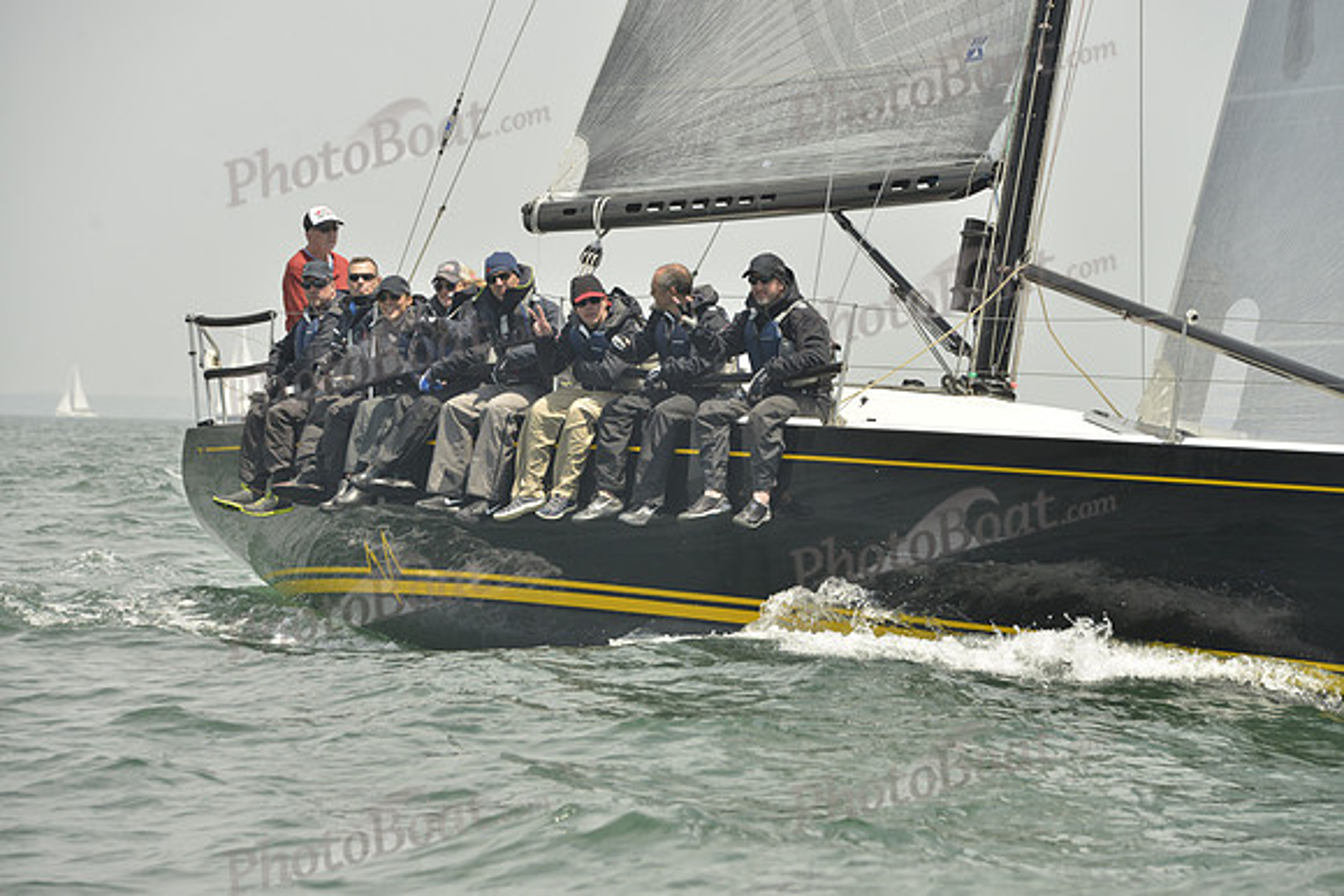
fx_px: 7095
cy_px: 448
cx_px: 672
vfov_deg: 7.2
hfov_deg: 10.8
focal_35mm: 190
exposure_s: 1/1250
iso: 560
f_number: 9
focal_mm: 190
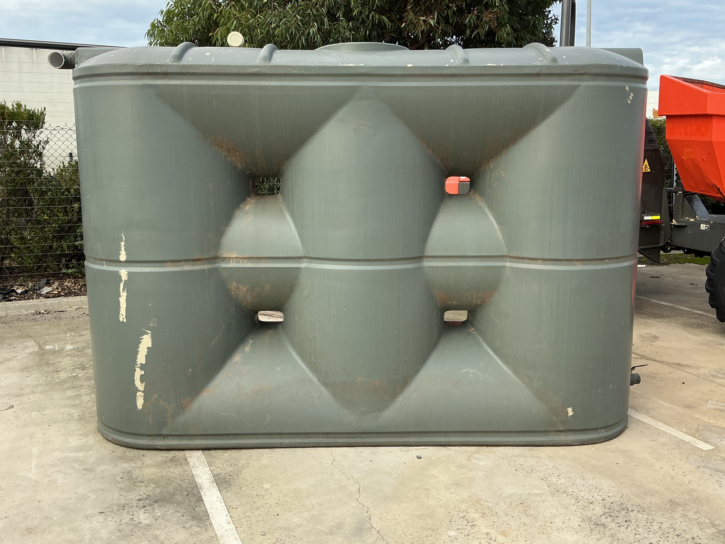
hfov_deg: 56.8
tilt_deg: -7.8
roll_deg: +0.2
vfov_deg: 44.1
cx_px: 366
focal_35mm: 32
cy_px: 252
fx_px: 670
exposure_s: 1/586
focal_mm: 3
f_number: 1.8
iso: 25
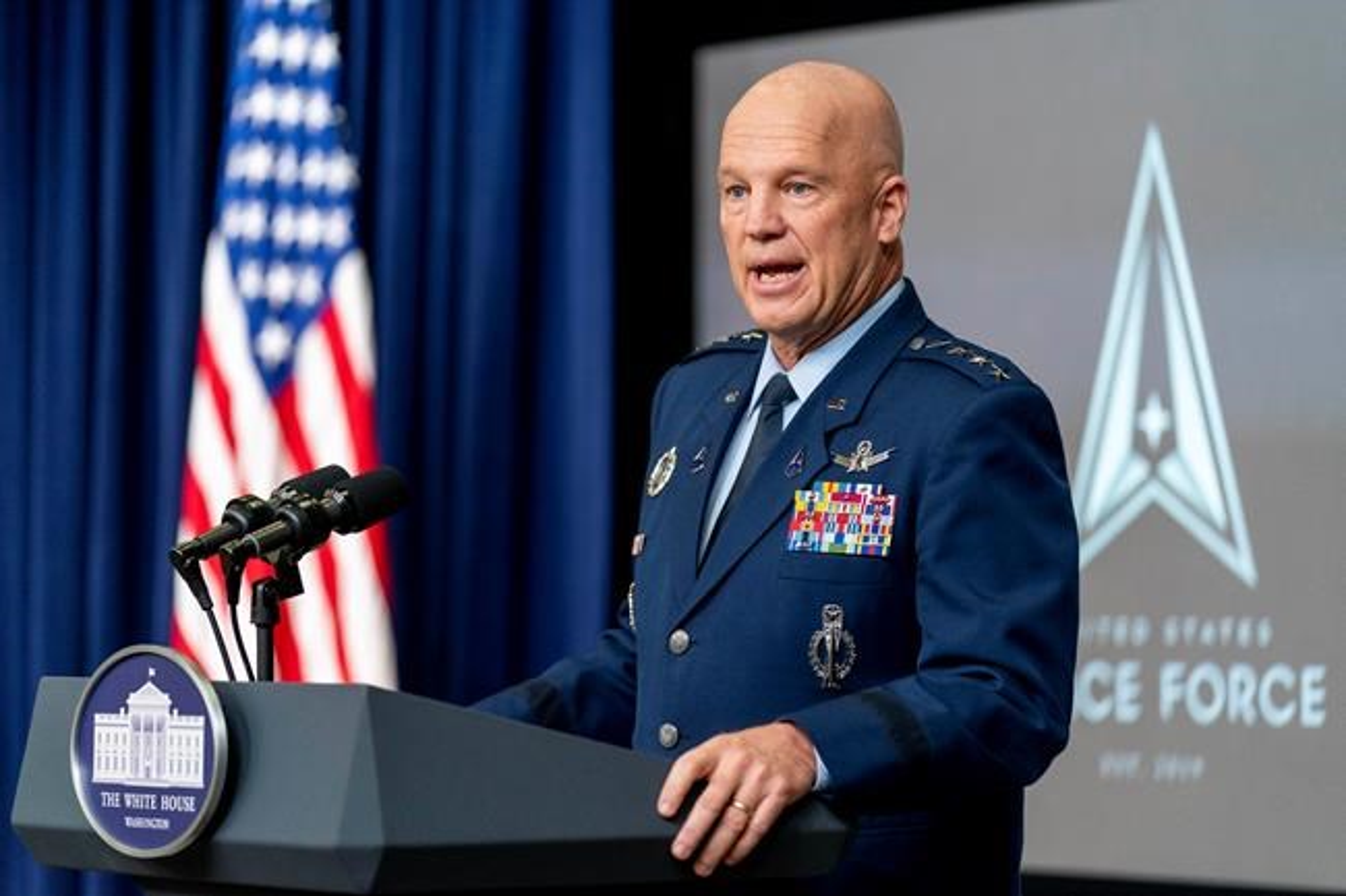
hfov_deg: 15.1
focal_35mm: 136
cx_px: 673
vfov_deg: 10.1
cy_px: 448
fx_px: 5083
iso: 4000
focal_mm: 136
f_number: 2.8
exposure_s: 1/800
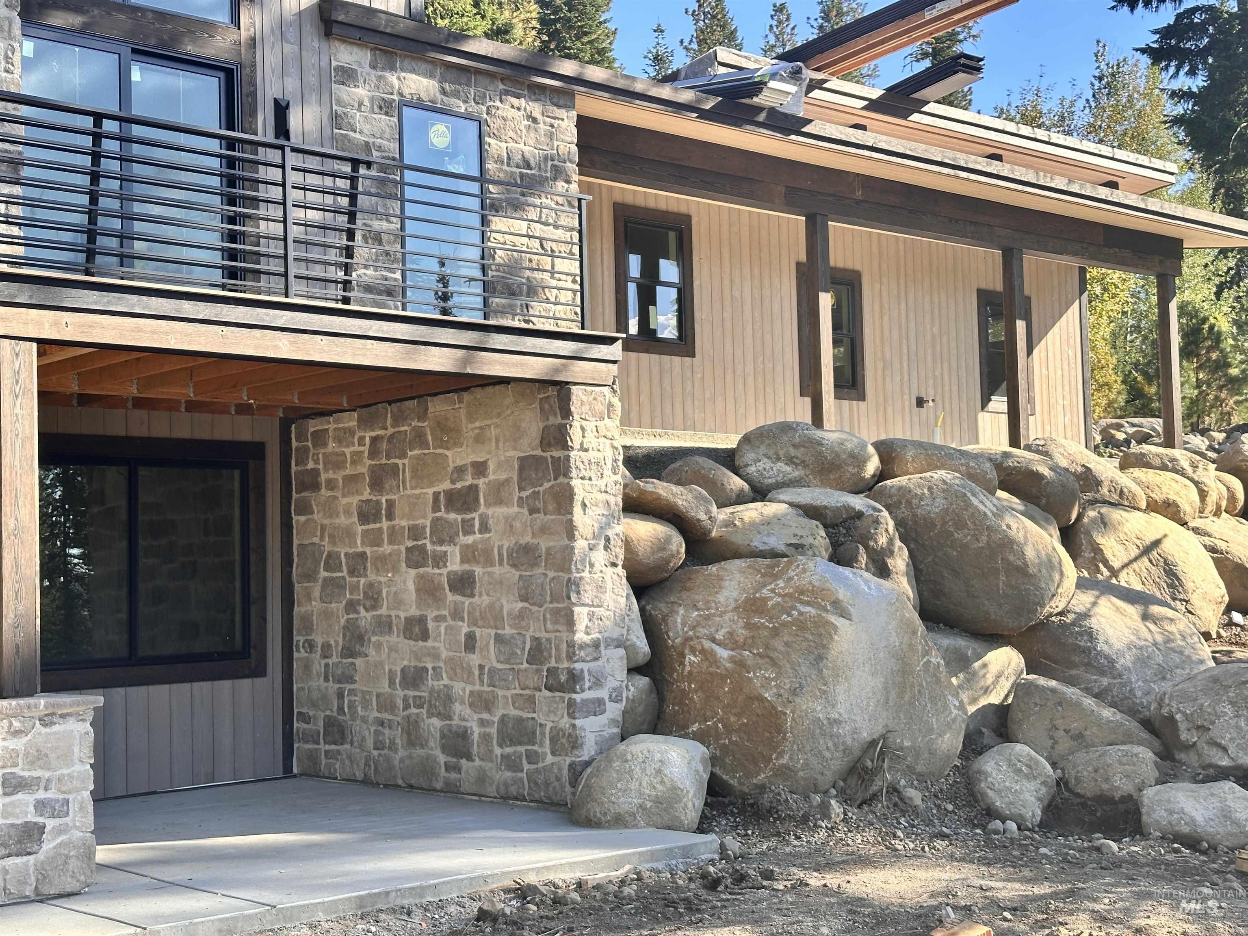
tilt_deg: +4.5
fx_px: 1731
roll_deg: +1.1
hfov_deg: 39.7
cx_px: 624
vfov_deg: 30.3
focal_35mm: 48
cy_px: 468
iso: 64
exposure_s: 1/864
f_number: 1.78
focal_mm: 6.86
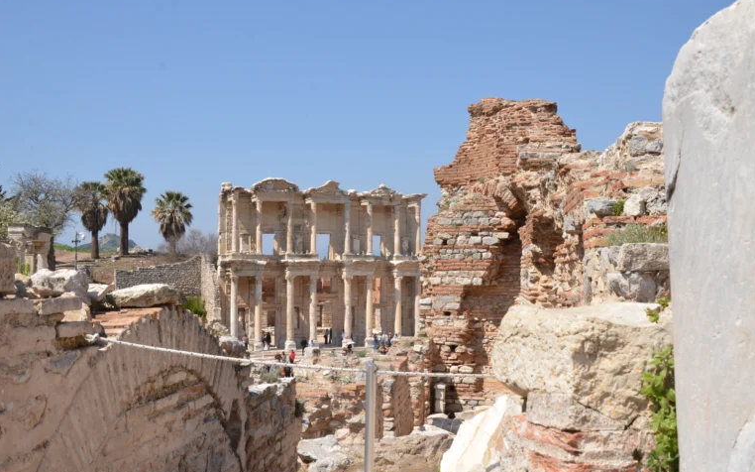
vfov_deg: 32.0
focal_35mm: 40
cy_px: 239
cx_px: 378
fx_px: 823
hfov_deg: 49.3
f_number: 11
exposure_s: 1/500
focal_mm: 26
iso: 400
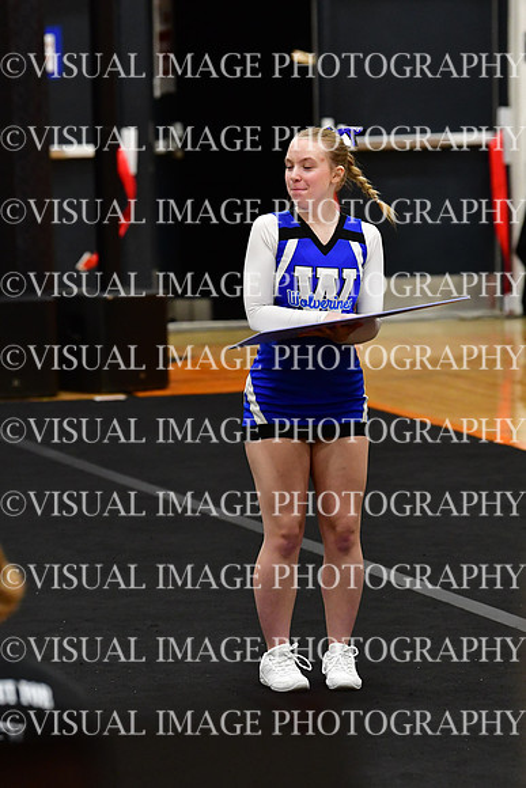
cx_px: 263
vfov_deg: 8.6
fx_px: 5256
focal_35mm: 240
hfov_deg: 5.7
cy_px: 394
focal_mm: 160
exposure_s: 1/500
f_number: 4
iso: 4000
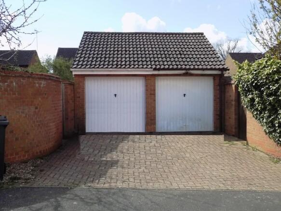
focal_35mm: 34
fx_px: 276
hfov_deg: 54.0
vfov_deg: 41.8
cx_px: 140
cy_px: 106
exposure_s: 1/200
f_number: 10.9
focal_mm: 6.1
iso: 400
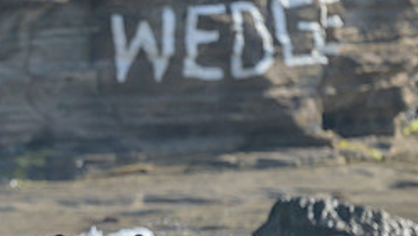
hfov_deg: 1.0
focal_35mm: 2111
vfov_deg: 0.6
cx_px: 82
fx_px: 23418
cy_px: 272
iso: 400
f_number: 6.3
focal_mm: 800
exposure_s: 1/2000
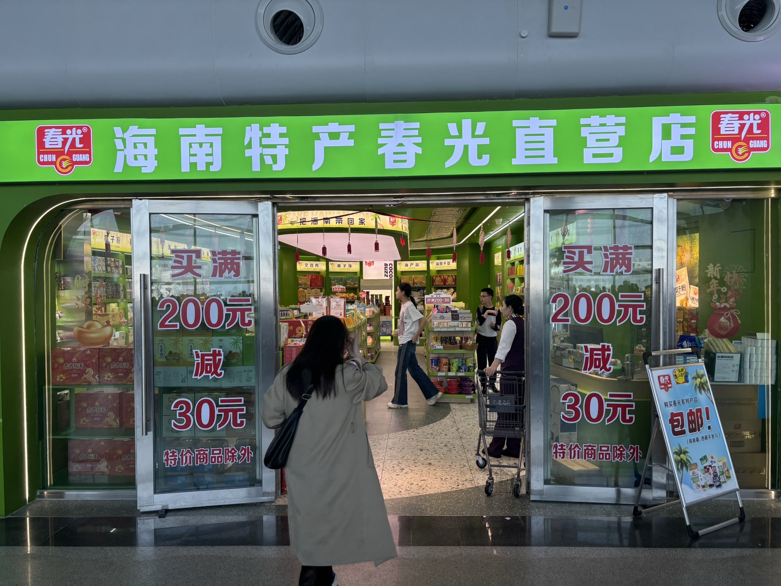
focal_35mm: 26
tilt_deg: -0.1
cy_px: 293
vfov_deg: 53.1
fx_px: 587
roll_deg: +0.6
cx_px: 390
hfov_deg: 67.3
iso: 32
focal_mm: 5.96
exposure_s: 1/131
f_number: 1.6
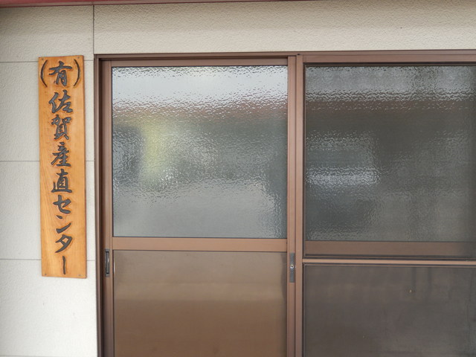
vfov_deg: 35.1
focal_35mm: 41
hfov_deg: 45.8
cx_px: 238
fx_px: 564
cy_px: 178
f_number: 4.2
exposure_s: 1/100
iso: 125
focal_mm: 7.3
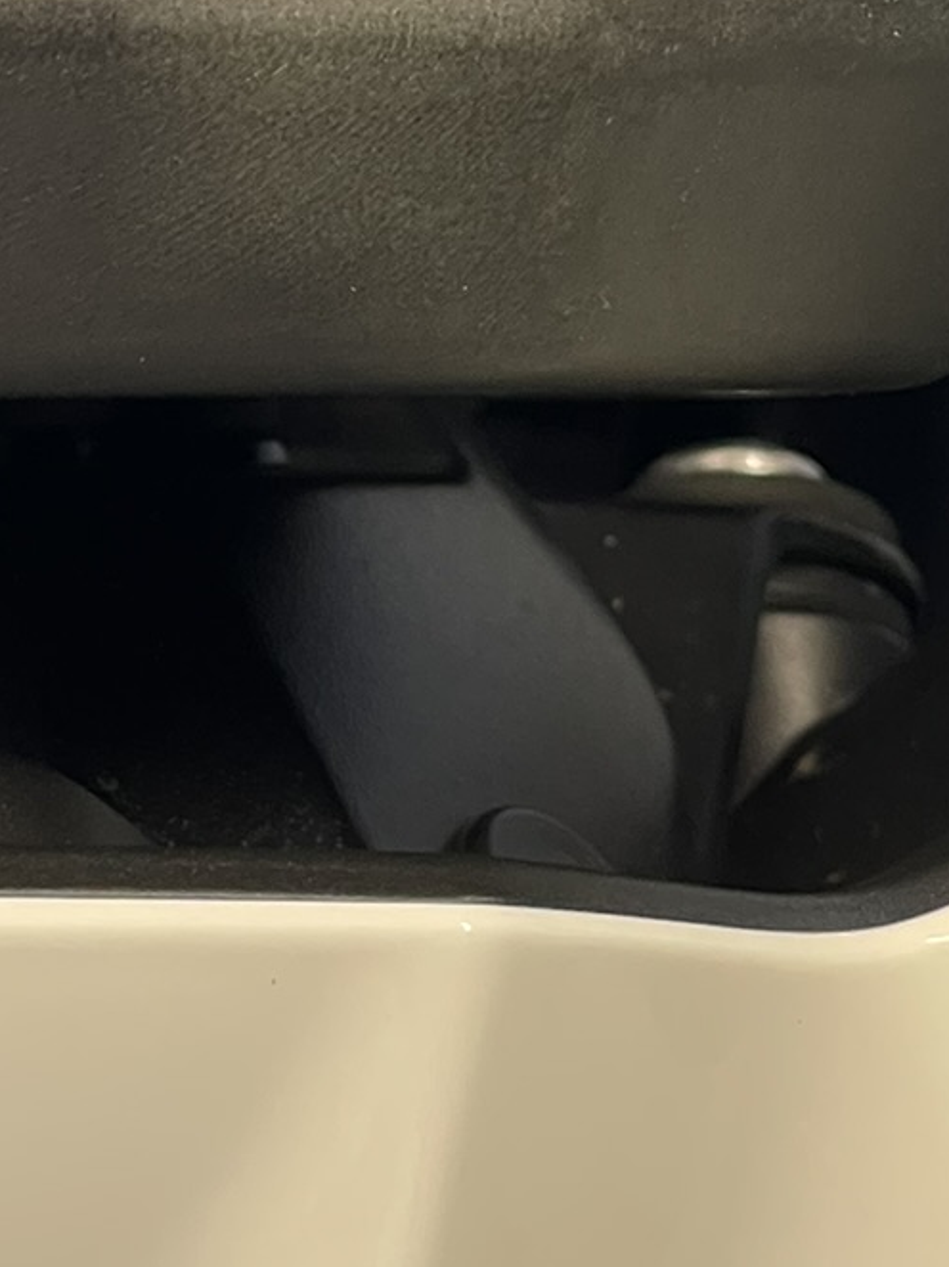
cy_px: 126
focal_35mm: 198
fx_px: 7242
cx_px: -264
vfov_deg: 9.9
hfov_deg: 7.4
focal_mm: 7.5
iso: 250
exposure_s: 1/50
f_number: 2.2
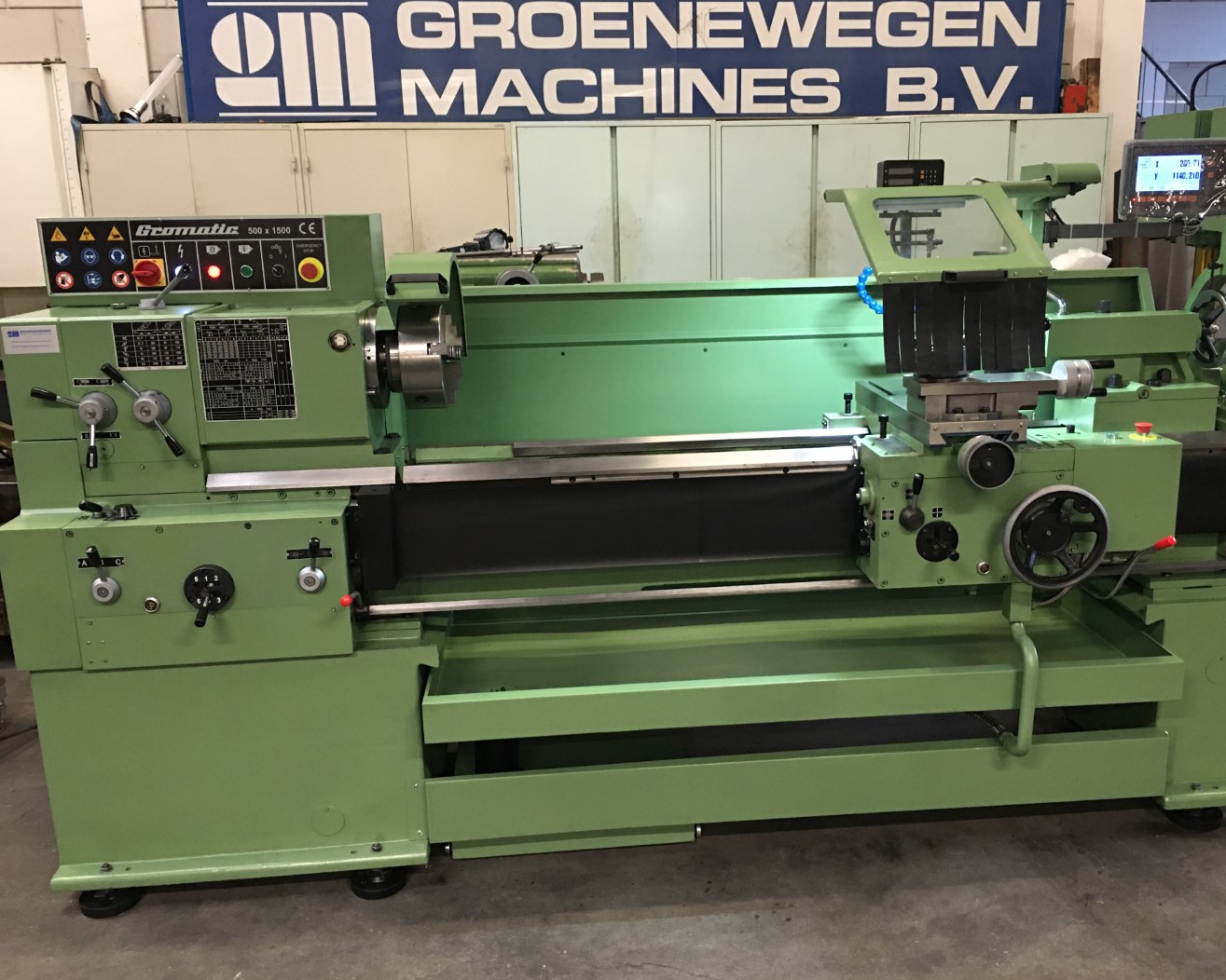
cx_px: 657
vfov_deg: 47.1
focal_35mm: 31
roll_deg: +1.0
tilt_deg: -12.0
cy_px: 489
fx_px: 1125
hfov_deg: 57.1
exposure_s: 1/10
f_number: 2.2
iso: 80
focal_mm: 4.15
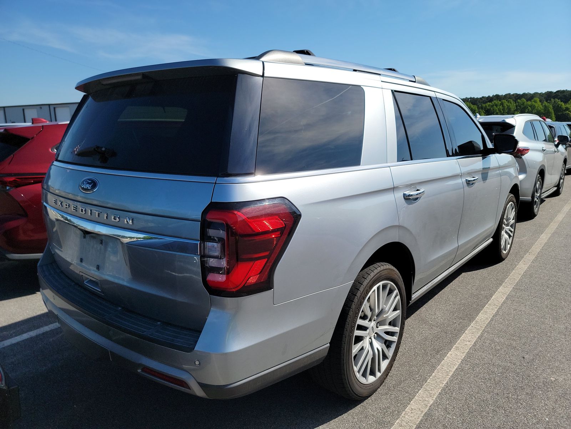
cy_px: 214
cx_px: 286
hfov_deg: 71.6
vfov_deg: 56.8
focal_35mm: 24
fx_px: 396
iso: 50
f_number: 1.8
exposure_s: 1/1172
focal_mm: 6.7
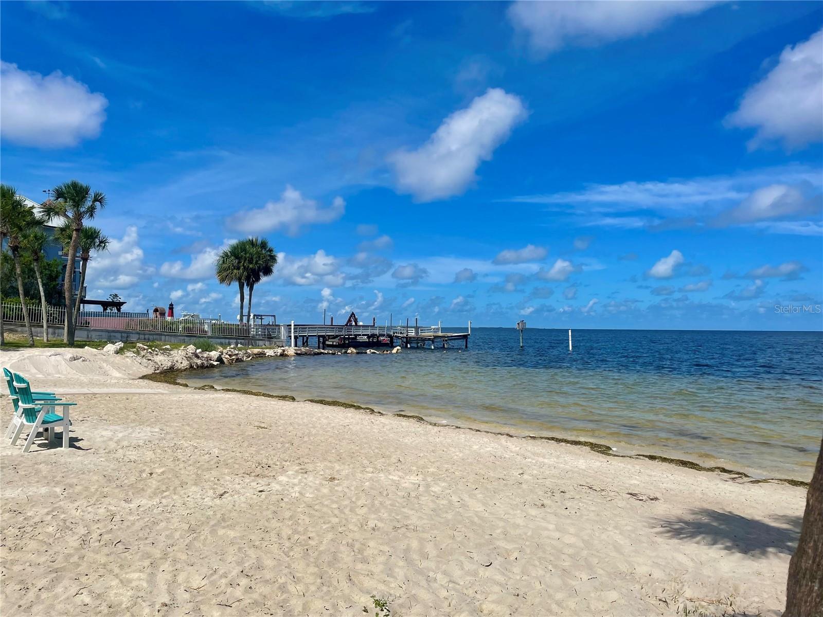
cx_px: 412
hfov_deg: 67.3
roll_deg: +0.9
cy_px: 308
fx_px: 618
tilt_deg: +1.7
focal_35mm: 26
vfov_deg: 53.1
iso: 32
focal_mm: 4.2
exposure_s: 1/9091
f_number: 1.6
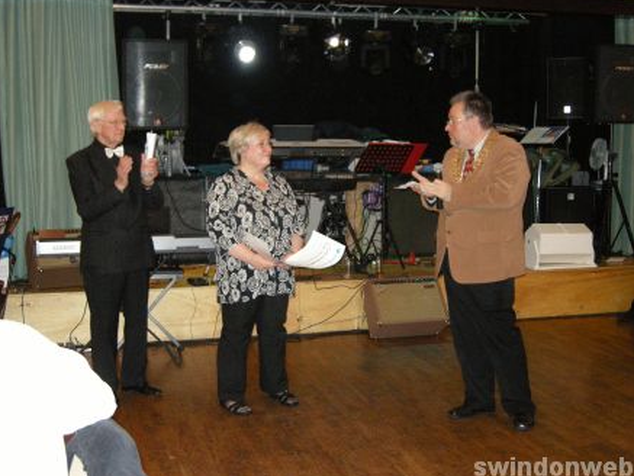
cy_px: 234
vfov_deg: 29.7
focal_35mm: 49
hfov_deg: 38.9
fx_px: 898
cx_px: 305
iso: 465
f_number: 3.1
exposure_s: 1/60
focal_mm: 10.1
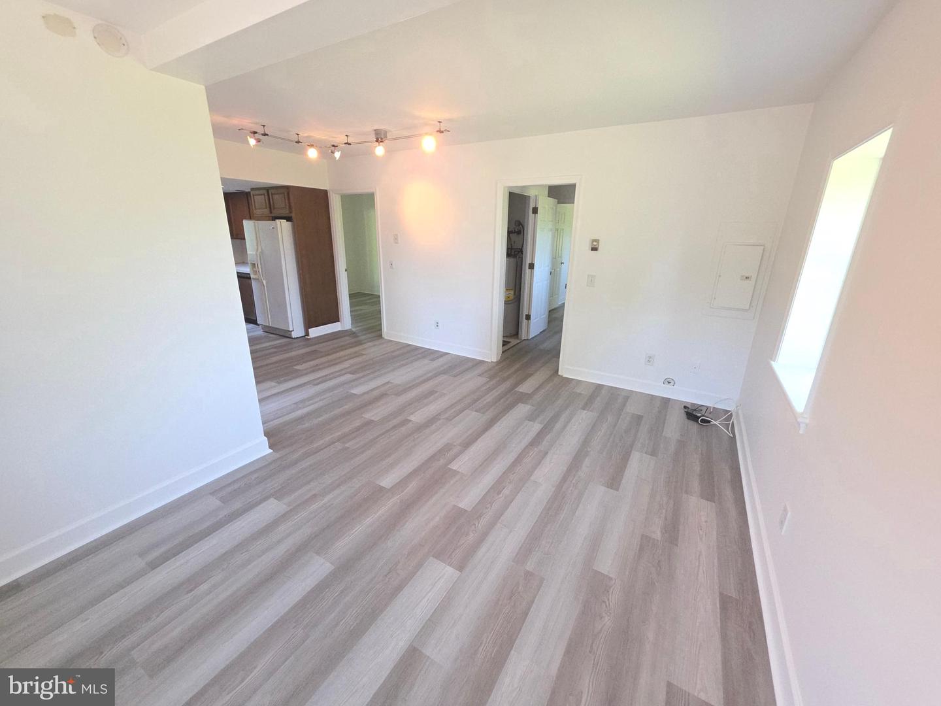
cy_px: 353
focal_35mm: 13
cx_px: 470
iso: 125
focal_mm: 2.2
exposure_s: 1/60
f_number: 1.9
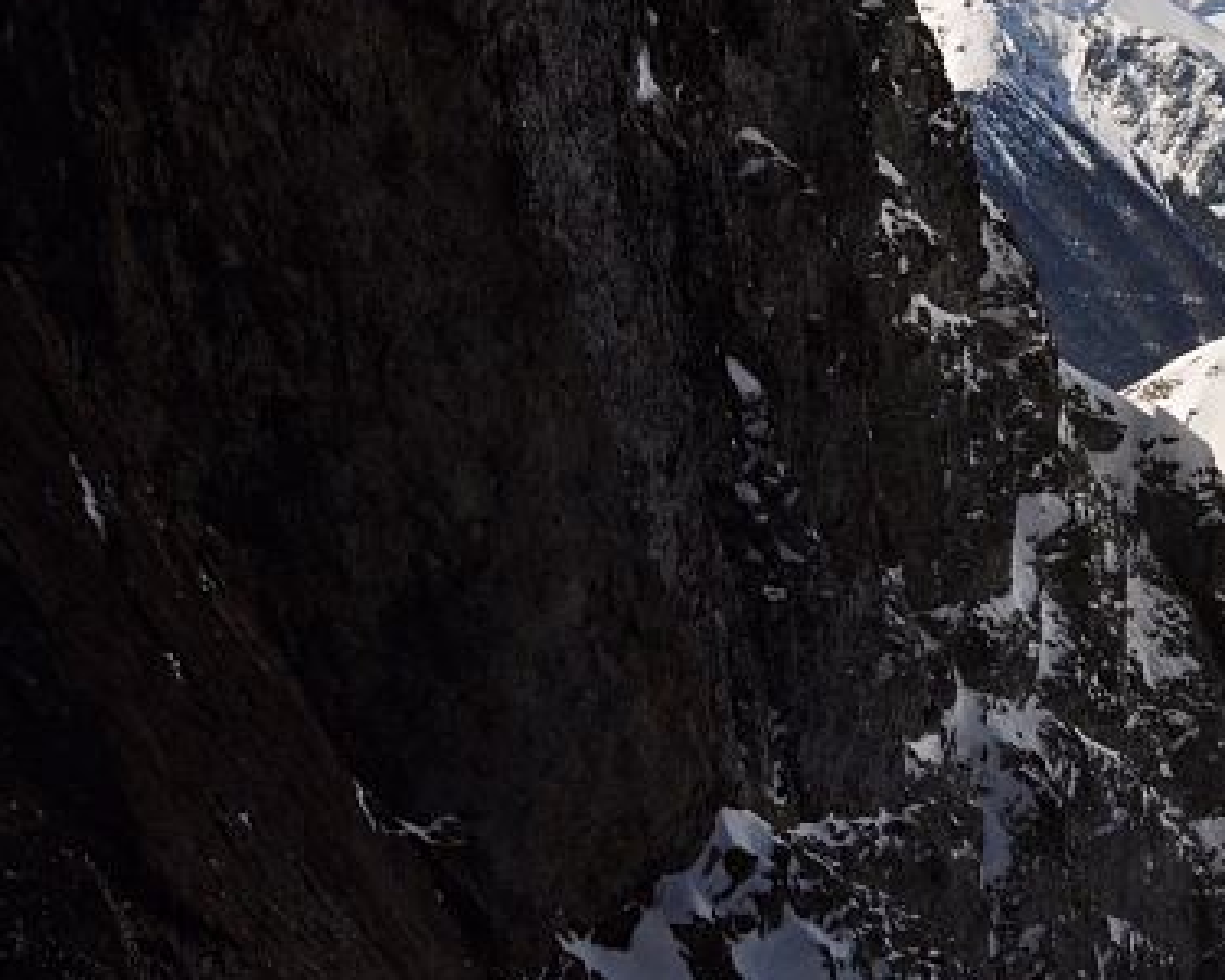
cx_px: 938
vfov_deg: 39.8
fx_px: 1346
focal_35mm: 37
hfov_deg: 46.9
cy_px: 609
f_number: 9
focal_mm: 11
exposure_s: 1/1000
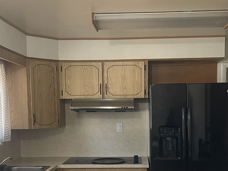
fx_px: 336
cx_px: 120
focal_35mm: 51
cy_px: 134
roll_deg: +0.9
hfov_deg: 37.5
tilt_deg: -4.9
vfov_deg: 28.0
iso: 160
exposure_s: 1/60
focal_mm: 5.1
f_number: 1.6
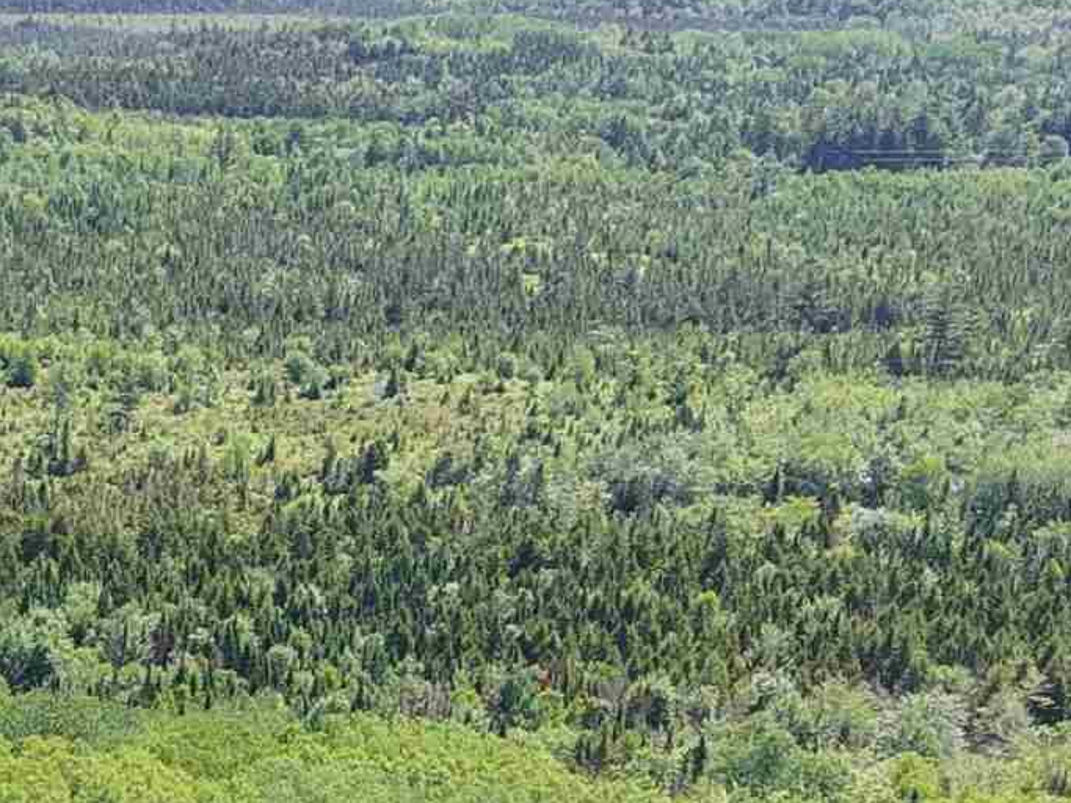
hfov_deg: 16.0
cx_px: -729
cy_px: 1361
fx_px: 3341
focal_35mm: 108
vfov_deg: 12.7
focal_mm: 8.67
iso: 340
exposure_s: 1/3000
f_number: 1.8
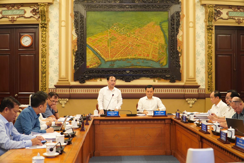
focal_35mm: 45
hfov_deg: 43.6
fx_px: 305
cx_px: 122
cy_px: 82
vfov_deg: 29.9
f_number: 4
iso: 800
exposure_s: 1/50
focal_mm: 30
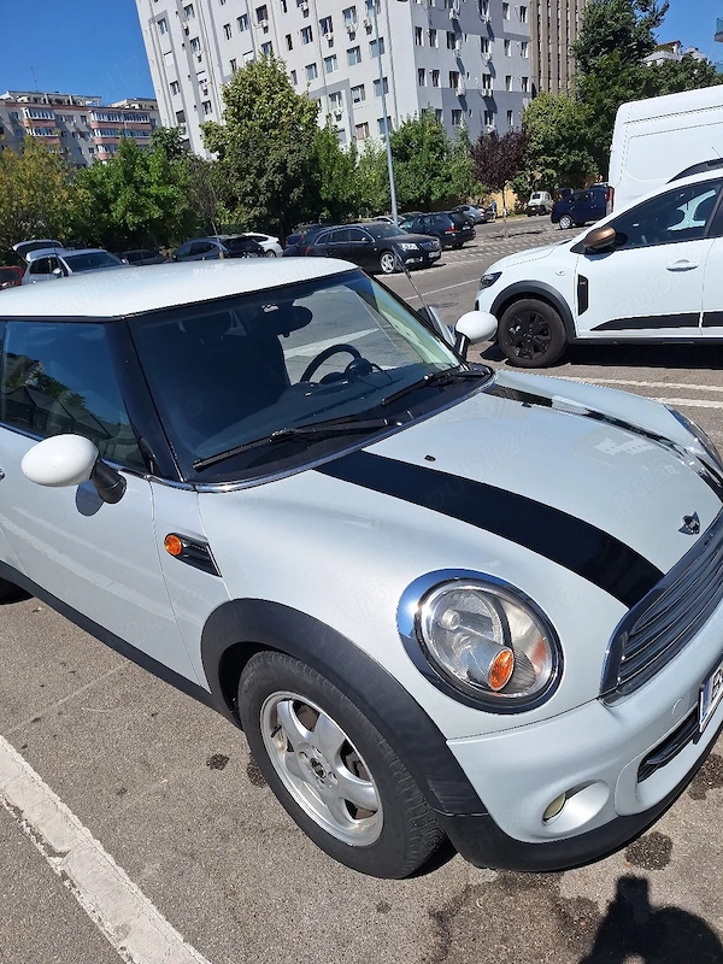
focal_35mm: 23
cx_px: 362
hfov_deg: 58.9
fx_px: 641
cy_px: 482
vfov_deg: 73.9
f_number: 1.8
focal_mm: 5.54
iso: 40
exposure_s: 1/10000
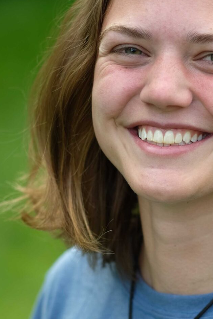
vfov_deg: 9.0
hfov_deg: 6.0
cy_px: 175
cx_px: 205
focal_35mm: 228
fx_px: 2023
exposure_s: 1/500
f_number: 2
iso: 100
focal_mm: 56
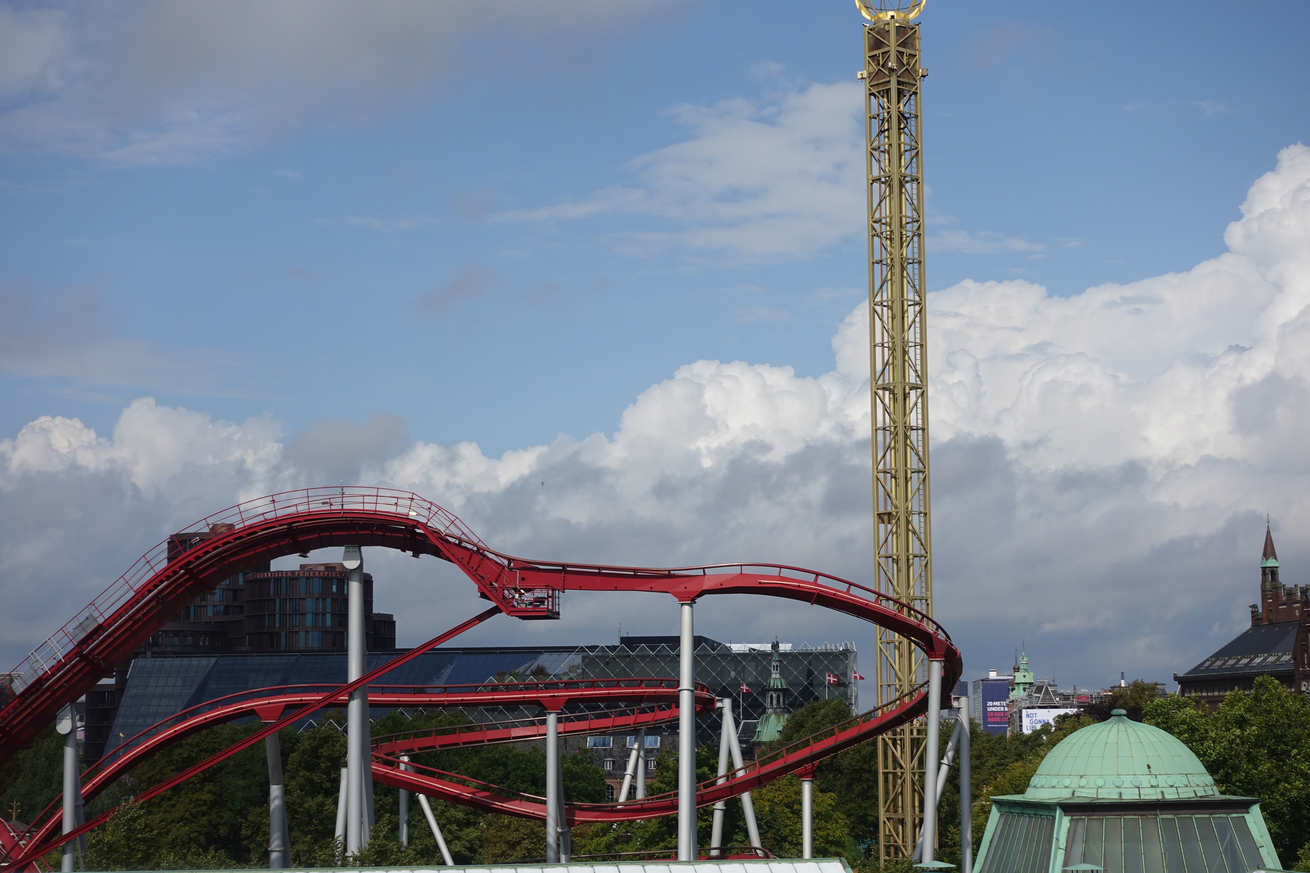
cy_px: 436
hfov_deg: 28.8
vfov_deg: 19.5
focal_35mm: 70
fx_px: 2547
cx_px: 655
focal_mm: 25.7
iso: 125
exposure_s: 1/160
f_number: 5.6
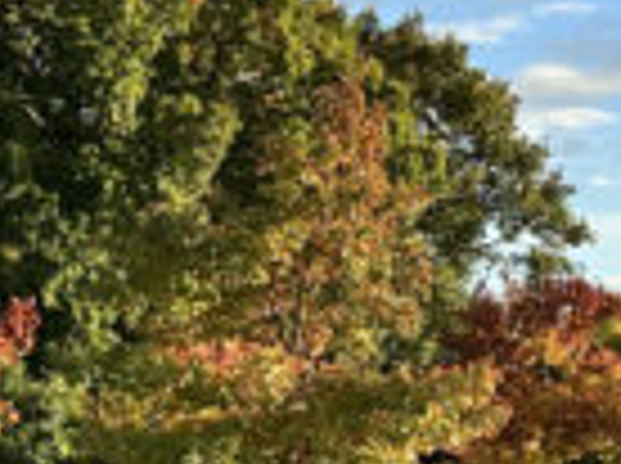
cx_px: 531
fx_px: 2400
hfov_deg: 14.6
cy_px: 293
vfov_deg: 11.0
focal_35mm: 134
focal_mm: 6.9
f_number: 1.8
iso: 80
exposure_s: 1/3247
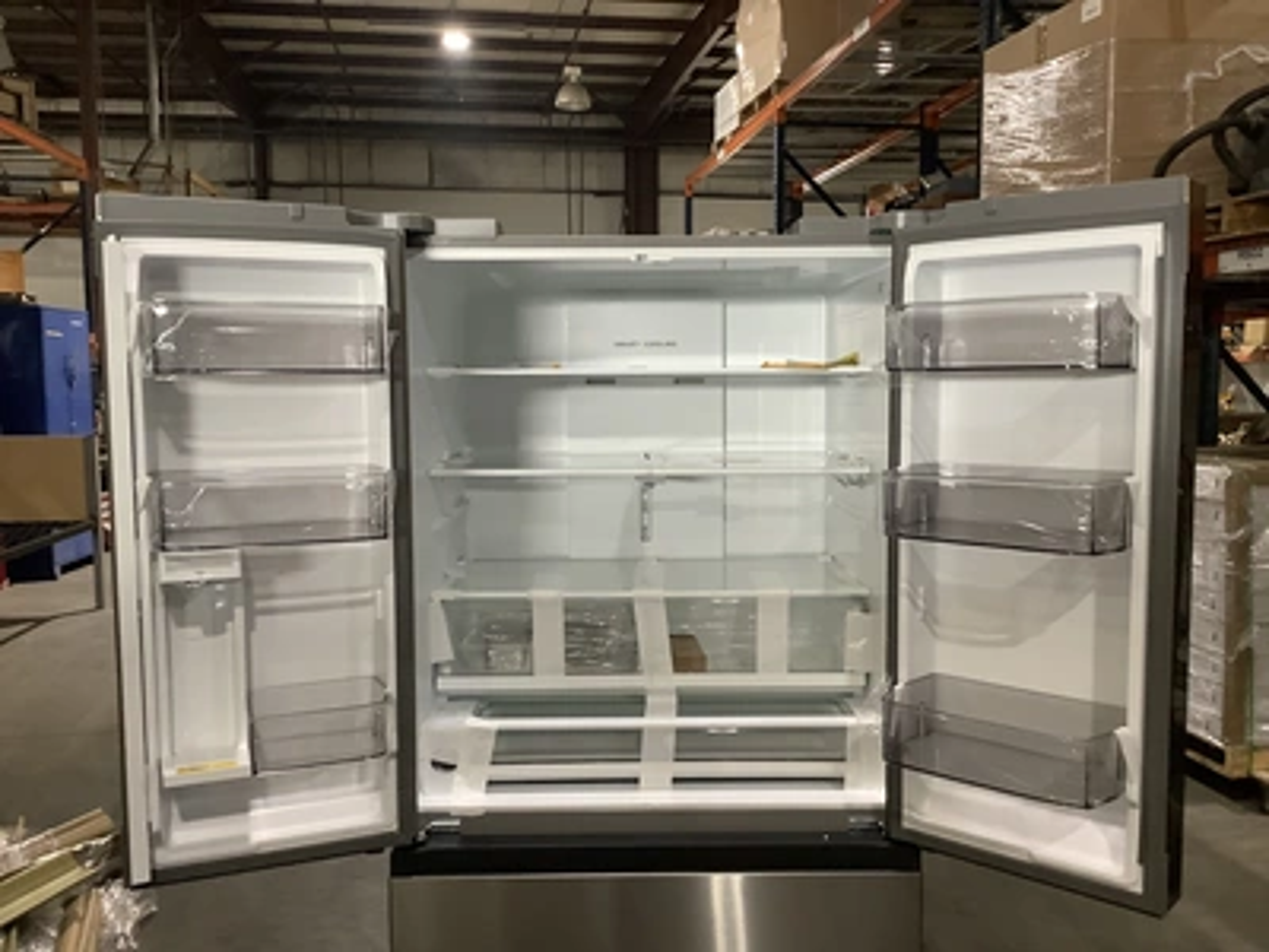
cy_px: 476
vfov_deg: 45.4
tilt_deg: -5.0
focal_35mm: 31
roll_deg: -0.1
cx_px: 634
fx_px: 1136
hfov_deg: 58.4
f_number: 2.4
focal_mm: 3.3
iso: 250
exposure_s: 1/60
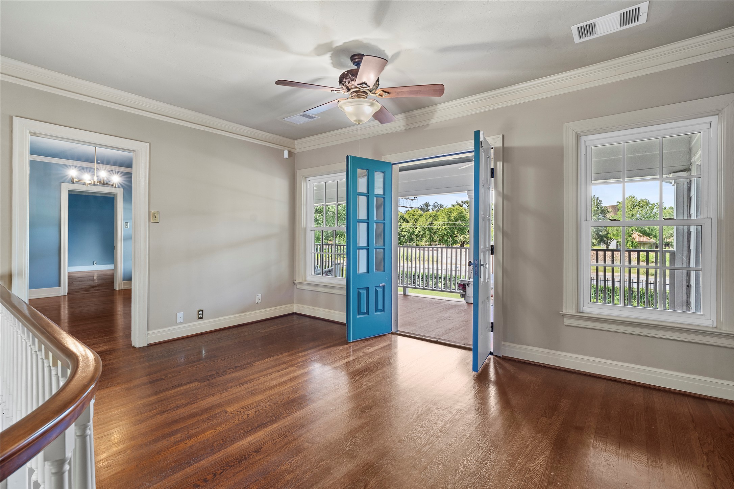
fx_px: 326
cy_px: 244
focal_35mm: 16
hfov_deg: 96.7
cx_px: 367
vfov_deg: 73.7
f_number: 8
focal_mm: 16
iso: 400
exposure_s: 1/1.67
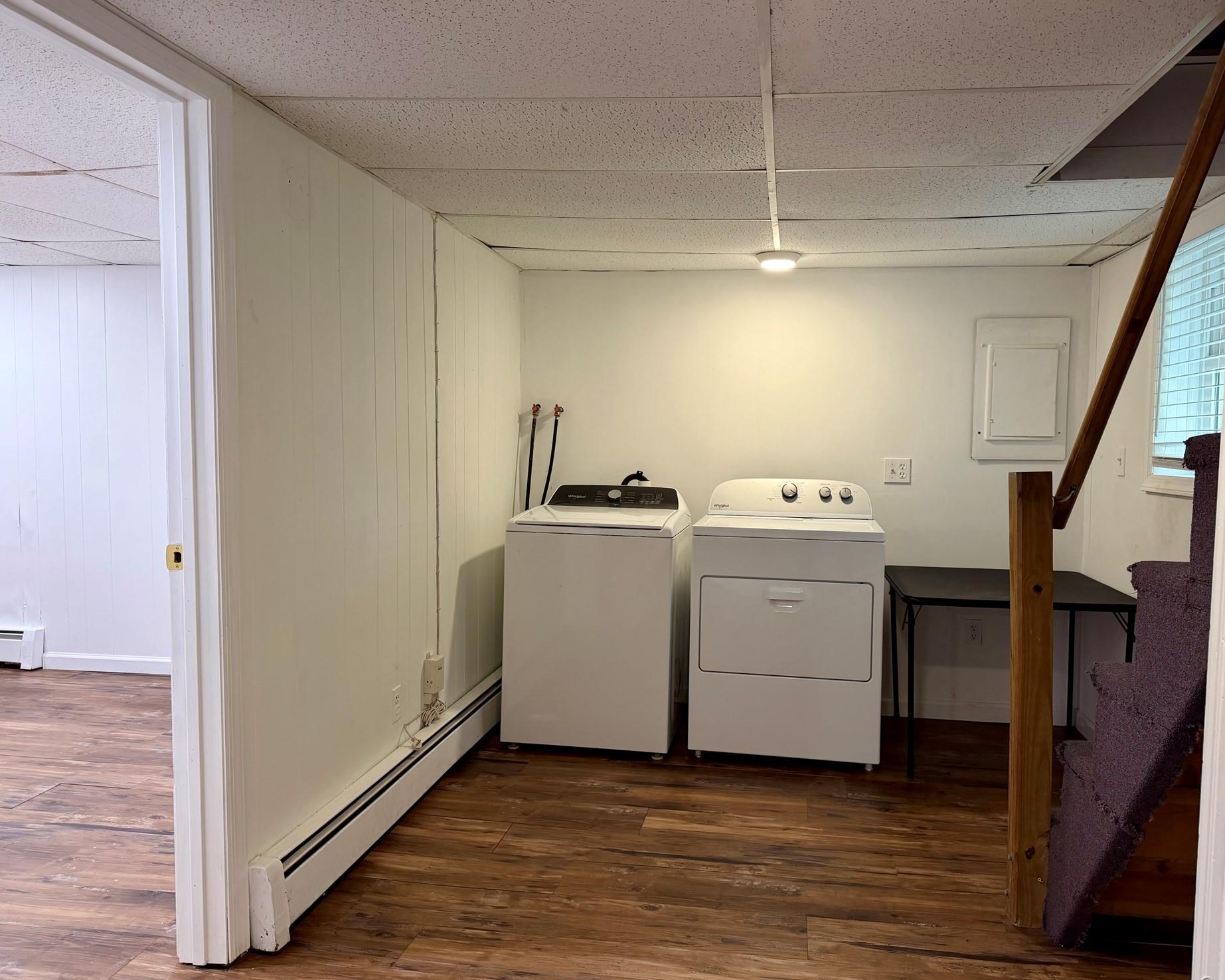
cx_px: 654
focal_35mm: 26
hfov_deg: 66.0
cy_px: 490
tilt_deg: -3.8
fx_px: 943
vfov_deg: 54.9
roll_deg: +0.1
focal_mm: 6.76
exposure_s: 1/60
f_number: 1.78
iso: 160
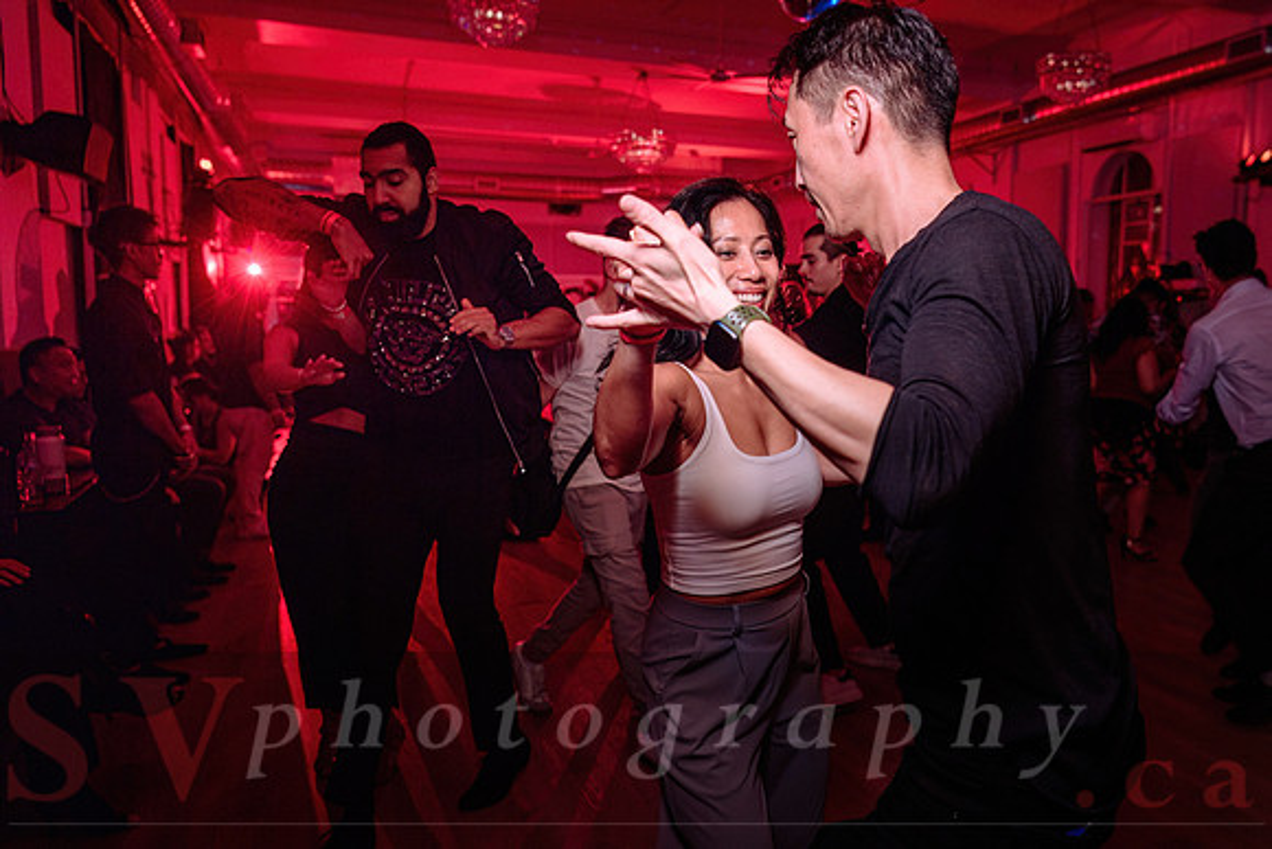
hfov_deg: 64.0
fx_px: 1008
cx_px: 756
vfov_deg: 45.6
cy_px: 420
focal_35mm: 29
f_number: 3.2
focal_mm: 24
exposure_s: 1/60
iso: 800
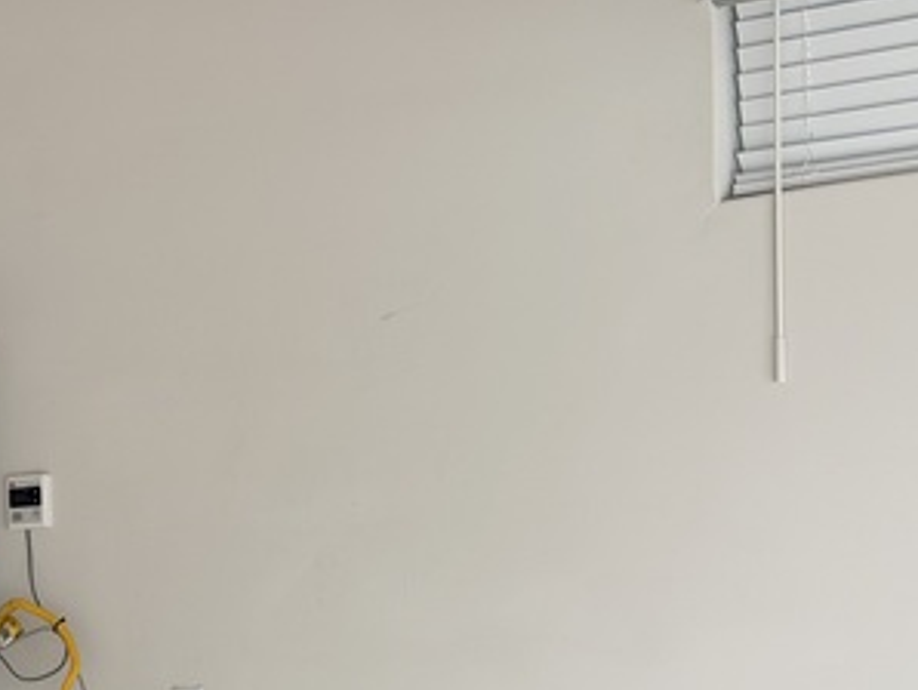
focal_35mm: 103
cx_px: 105
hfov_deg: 18.8
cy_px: 622
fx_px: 2734
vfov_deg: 14.2
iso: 80
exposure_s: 1/545
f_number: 1.78
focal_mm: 6.76
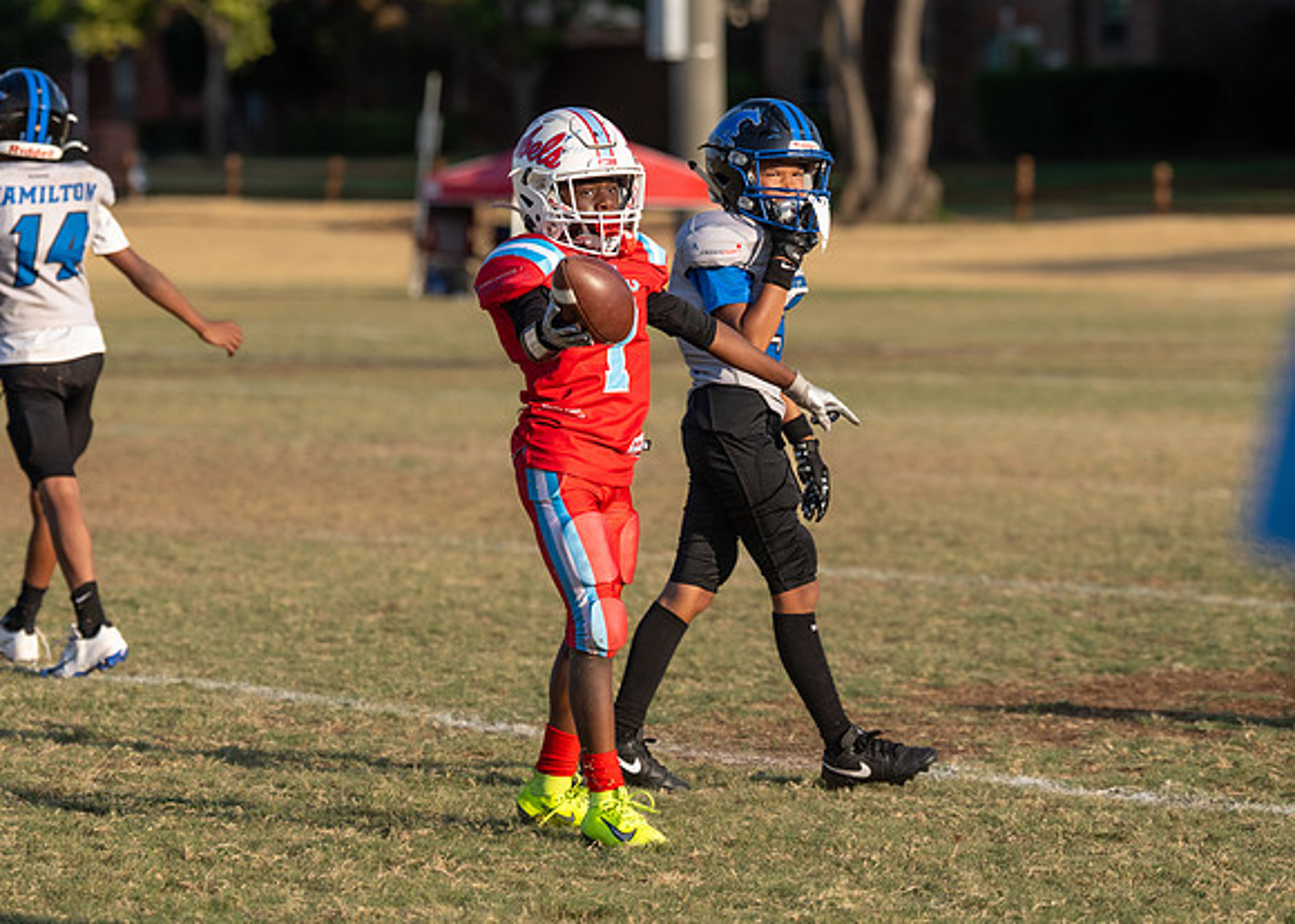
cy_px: 469
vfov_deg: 7.5
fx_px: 7032
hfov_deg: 10.5
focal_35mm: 191
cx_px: 534
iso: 125
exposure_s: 1/2500
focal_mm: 124
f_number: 3.2
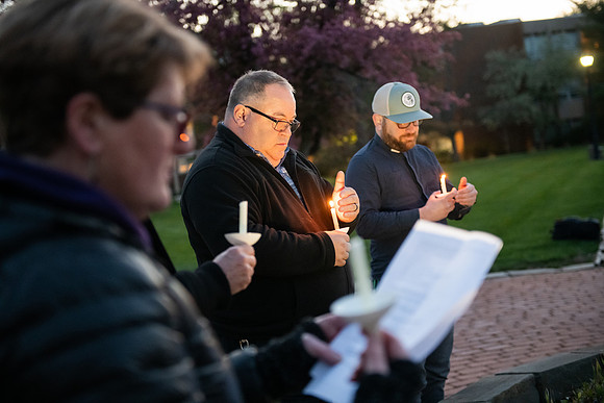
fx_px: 873
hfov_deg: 38.2
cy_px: 202
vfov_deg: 26.0
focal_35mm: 52
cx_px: 302
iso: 4000
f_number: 2.8
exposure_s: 1/125
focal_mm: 52
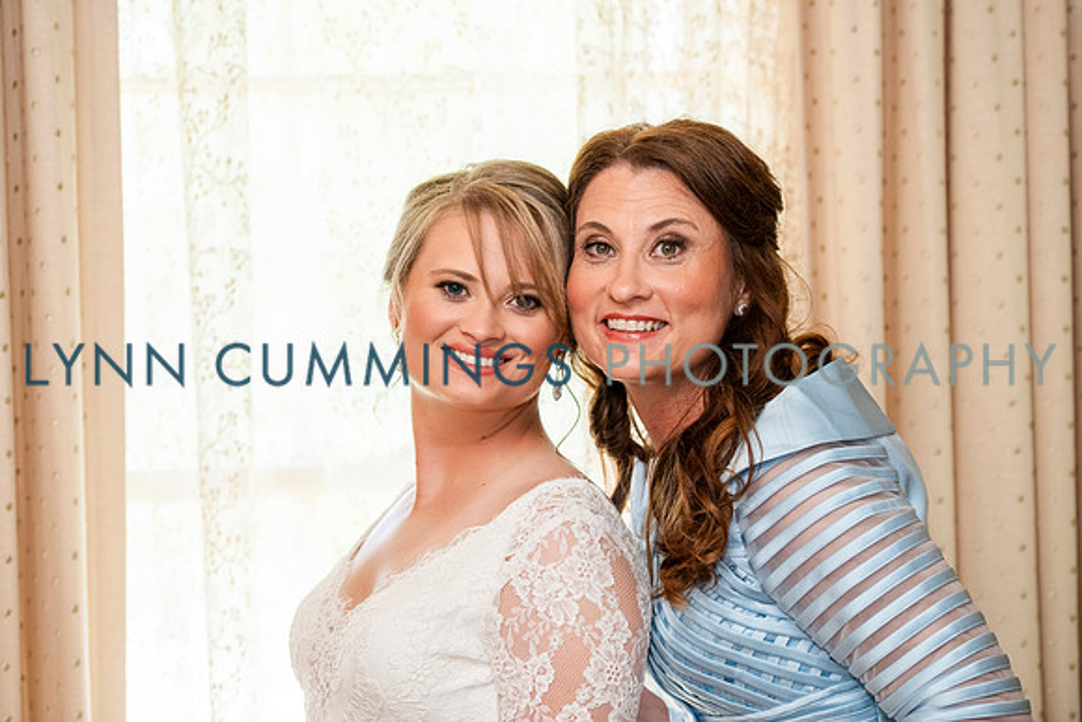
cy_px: 361
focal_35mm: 98
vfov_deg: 14.0
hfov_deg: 20.8
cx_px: 541
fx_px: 2946
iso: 1000
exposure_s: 1/200
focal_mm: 98
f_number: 3.5
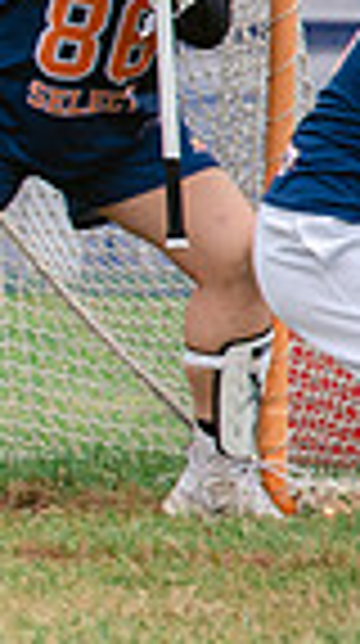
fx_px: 20432
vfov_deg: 1.8
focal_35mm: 1199
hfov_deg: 1.0
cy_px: 229
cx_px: -1447
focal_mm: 195
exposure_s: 1/1250
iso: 400
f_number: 4.5
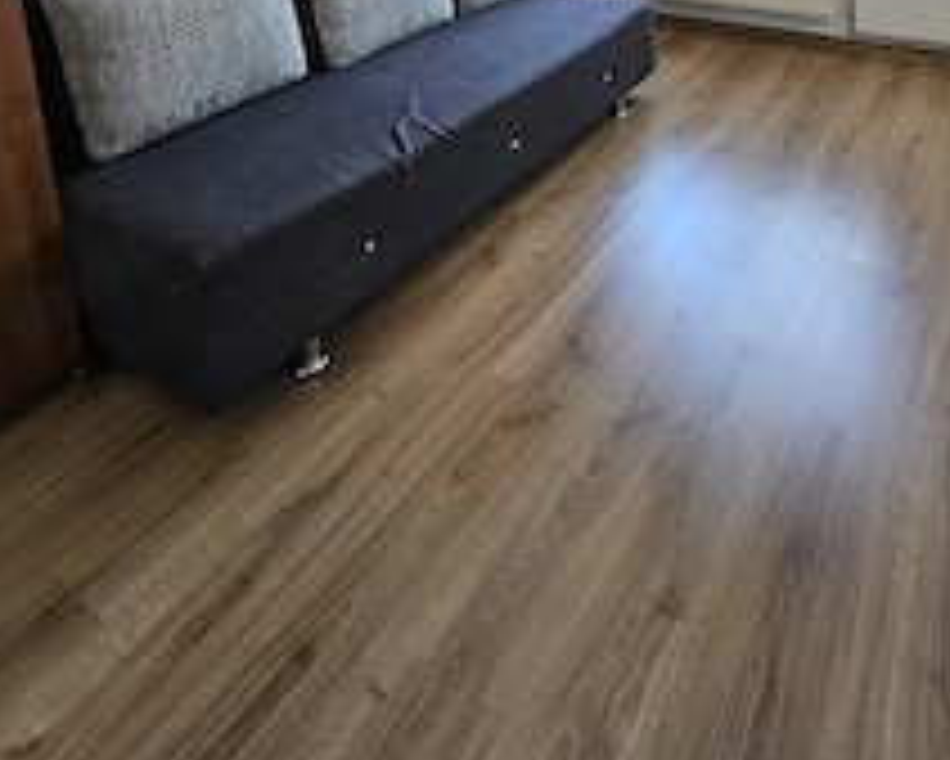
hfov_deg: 69.1
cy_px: -63
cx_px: 594
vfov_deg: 45.3
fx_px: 675
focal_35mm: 24
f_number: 2.2
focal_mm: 2.2
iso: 80
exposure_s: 1/50.3
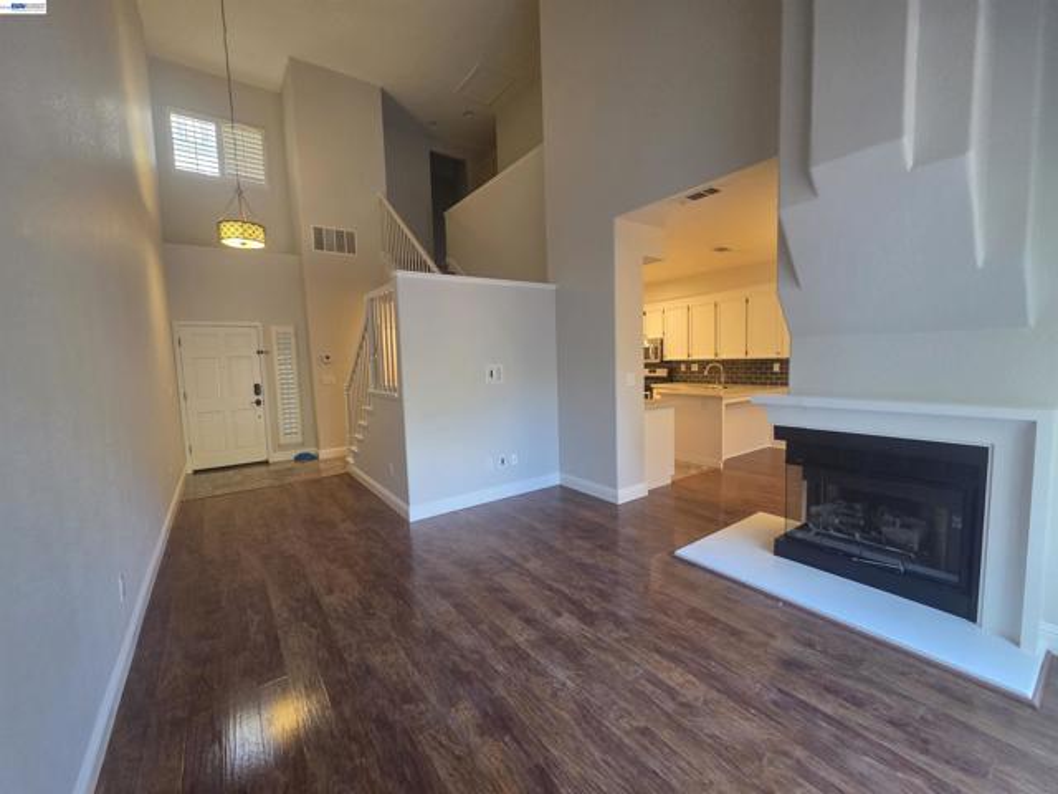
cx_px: 529
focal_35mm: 13
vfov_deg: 89.9
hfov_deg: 106.2
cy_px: 397
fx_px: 397
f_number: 2.2
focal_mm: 2.2
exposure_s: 1/60
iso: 320
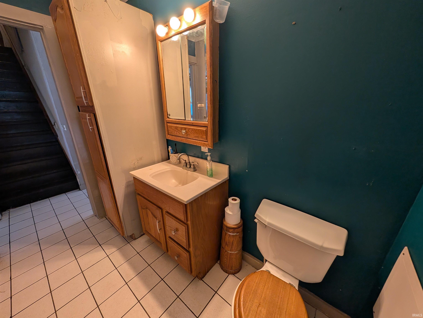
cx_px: 212
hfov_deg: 110.5
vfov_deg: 94.6
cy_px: 159
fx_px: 147
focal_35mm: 12
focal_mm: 2.02
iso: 56
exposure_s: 1/60
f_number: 1.7
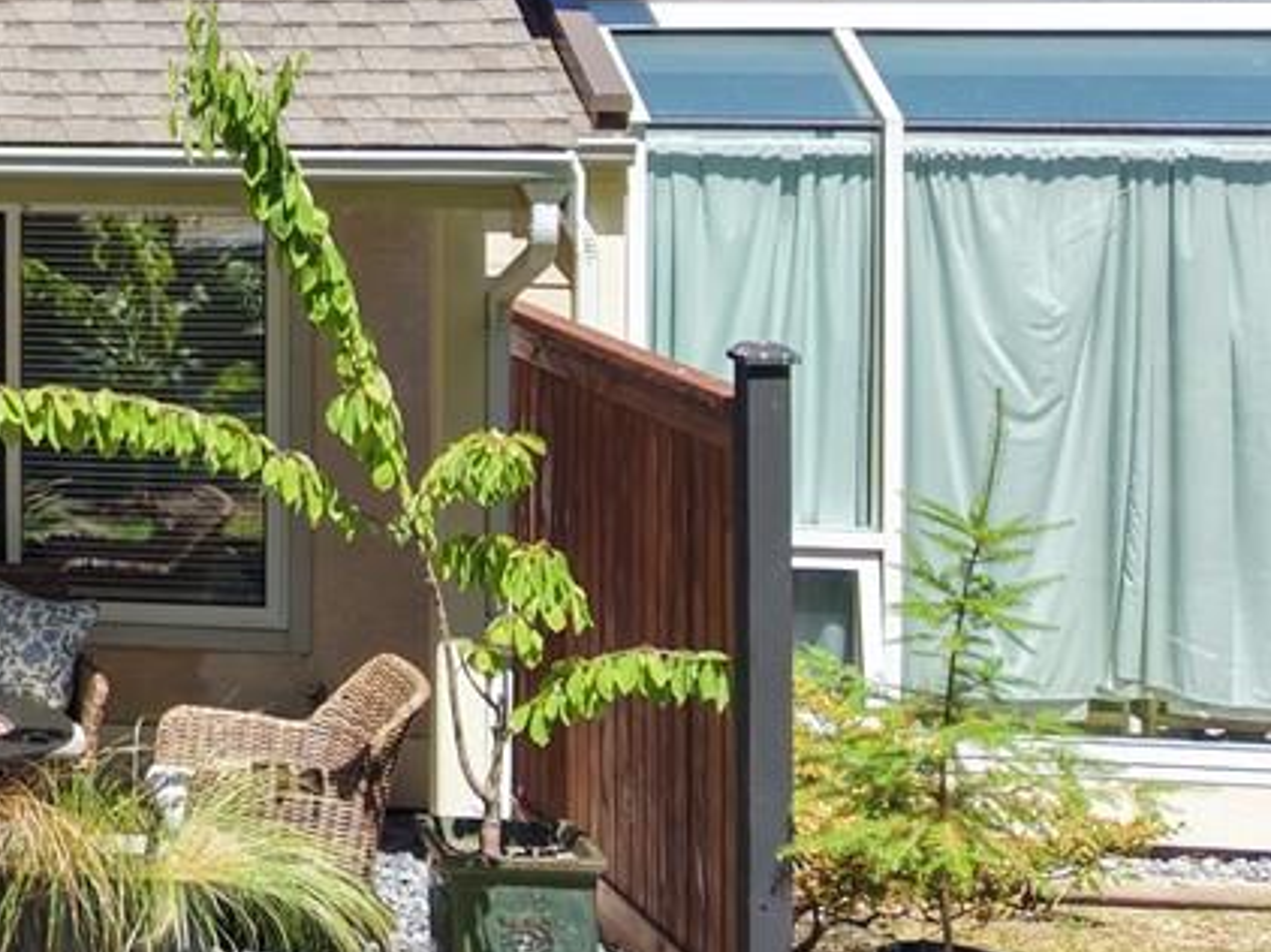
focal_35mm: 91
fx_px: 3339
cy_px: -21
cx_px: -1036
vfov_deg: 15.9
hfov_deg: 17.4
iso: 280
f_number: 1.8
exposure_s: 1/3000
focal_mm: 8.67
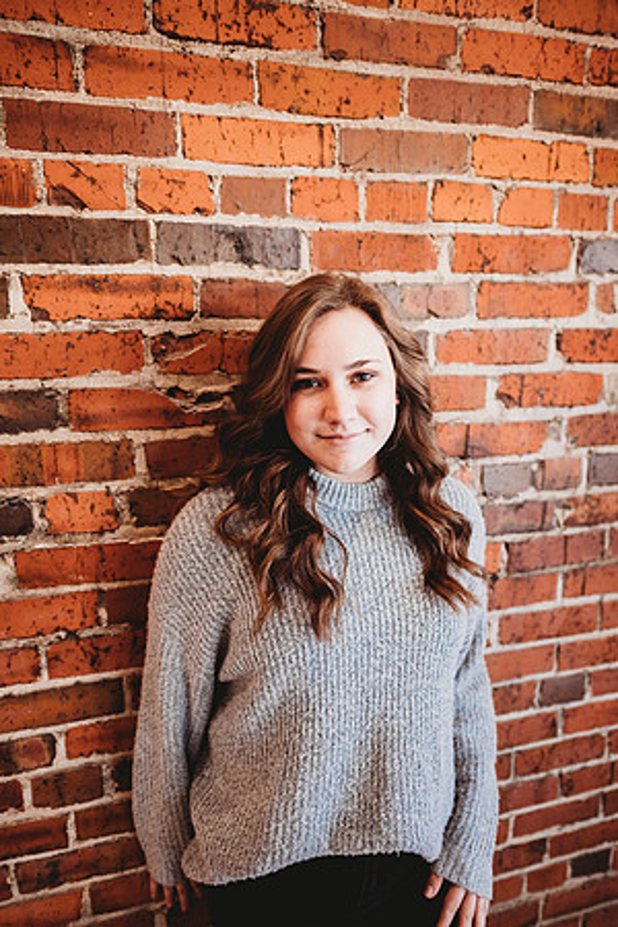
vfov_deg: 73.7
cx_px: 309
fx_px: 618
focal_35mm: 24
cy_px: 464
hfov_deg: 53.1
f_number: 2.2
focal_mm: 24
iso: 500
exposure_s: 1/160
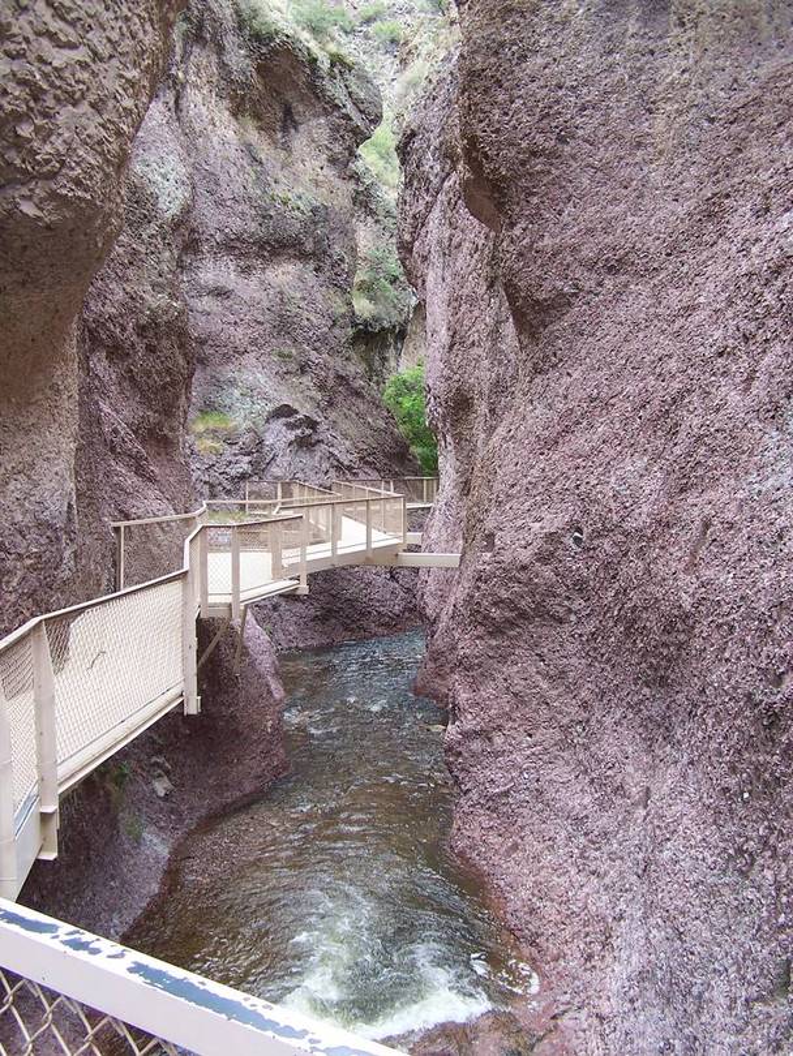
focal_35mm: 38
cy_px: 528
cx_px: 396
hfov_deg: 37.7
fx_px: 1160
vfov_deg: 49.0
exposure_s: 1/125
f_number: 2.8
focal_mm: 6.3
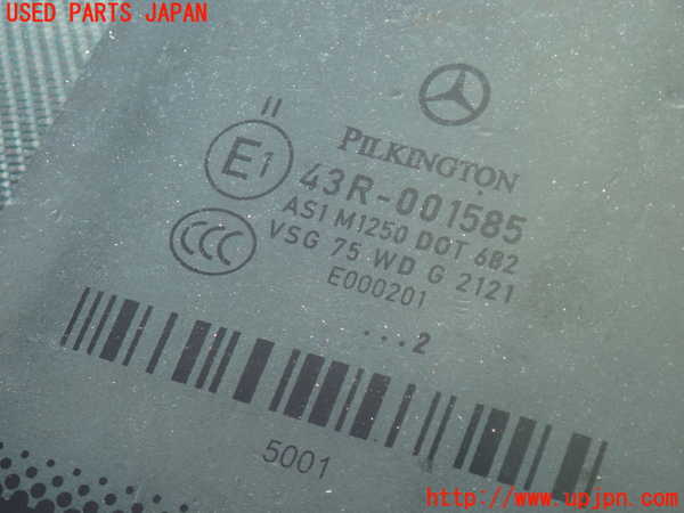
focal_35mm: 100
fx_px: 1976
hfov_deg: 19.6
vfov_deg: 14.8
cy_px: 256
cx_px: 342
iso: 200
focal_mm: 18
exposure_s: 1/125
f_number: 4.9
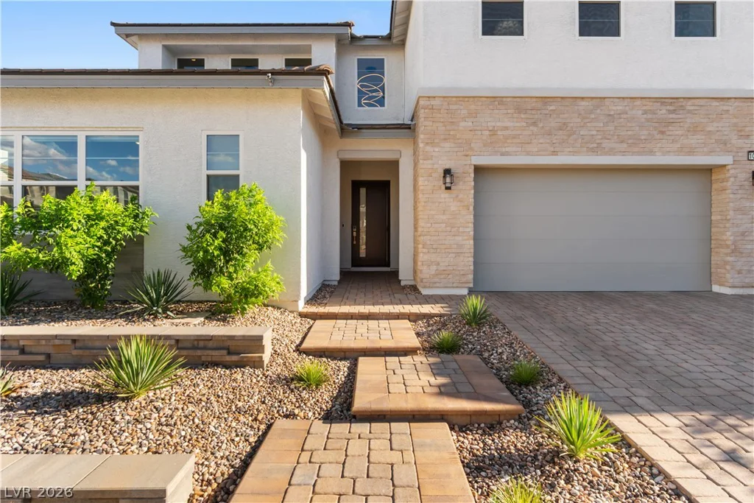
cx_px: 377
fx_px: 377
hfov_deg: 90.0
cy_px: 252
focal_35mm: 18
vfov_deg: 67.4
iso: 400
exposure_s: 1/500
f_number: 8
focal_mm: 12
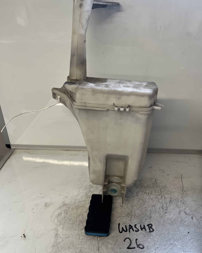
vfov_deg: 60.3
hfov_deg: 50.0
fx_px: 217
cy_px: 115
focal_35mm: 29
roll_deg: +3.0
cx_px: 106
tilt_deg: -27.3
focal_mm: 5.1
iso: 100
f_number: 1.6
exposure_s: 1/122
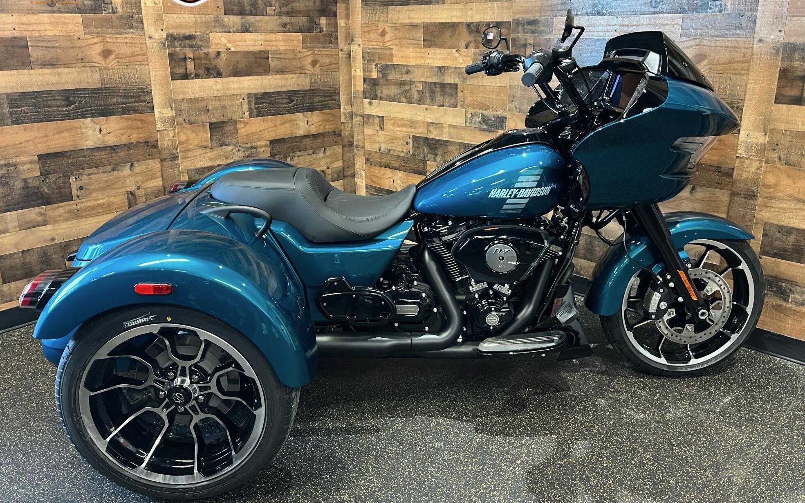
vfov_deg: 44.4
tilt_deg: -17.2
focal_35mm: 28
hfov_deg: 66.5
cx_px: 403
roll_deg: +0.6
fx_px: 614
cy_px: 214
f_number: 1.6
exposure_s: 1/40
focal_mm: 5.1
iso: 400
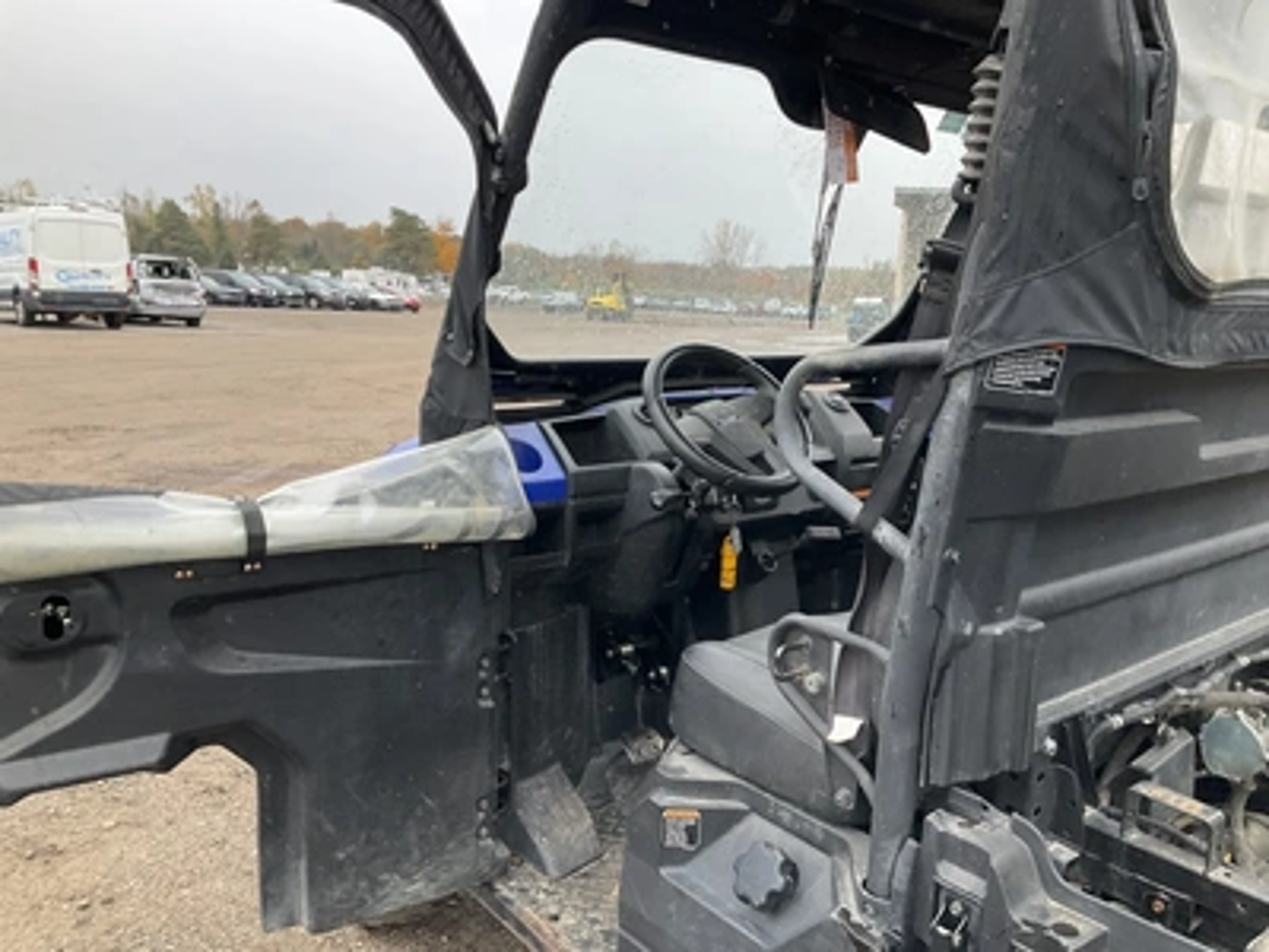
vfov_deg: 48.2
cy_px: 476
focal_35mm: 29
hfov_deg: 61.7
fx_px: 1063
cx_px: 634
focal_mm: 3
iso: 20
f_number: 1.8
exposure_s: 1/135
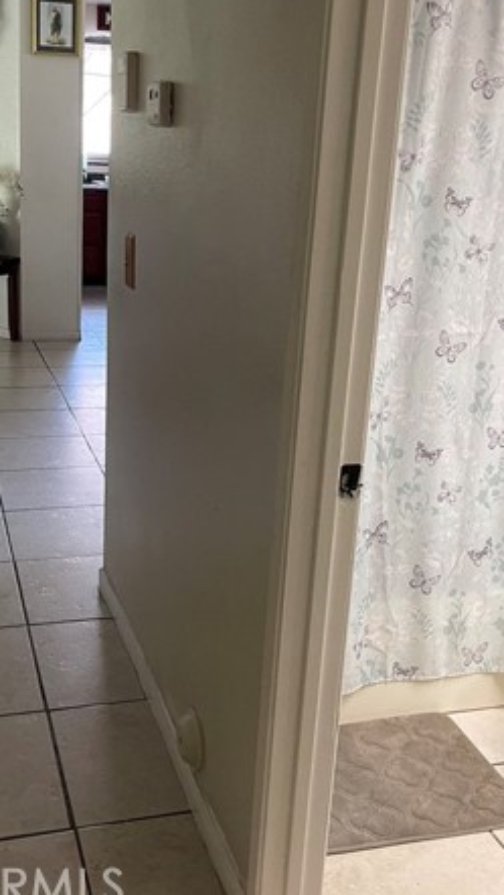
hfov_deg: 28.9
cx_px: 192
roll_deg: -1.3
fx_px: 973
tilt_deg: -17.0
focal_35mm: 41
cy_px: 429
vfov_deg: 49.4
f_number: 1.6
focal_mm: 5.1
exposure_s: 1/60
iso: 200
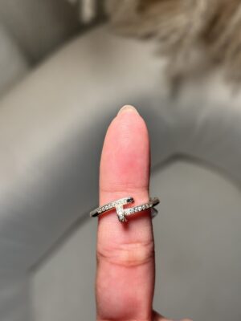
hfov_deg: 28.0
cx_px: 120
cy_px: 160
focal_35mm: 52
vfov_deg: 36.8
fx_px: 483
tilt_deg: -68.4
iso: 50
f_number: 1.6
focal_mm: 5.96
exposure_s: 1/73
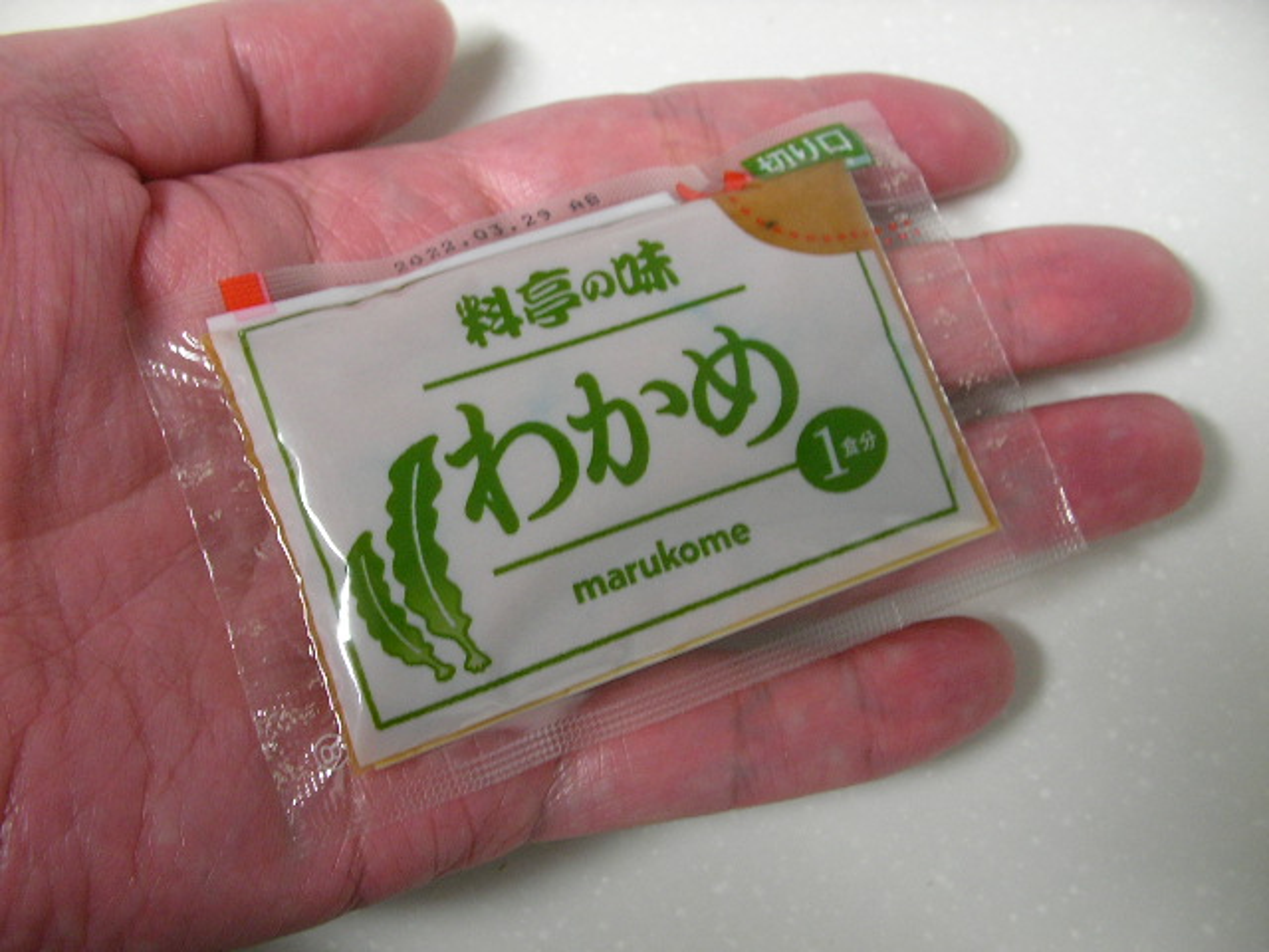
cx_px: 634
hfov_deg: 49.0
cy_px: 476
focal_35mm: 38
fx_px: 1393
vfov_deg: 37.7
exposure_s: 1/8.4
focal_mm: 5.8
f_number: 3.5
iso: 100
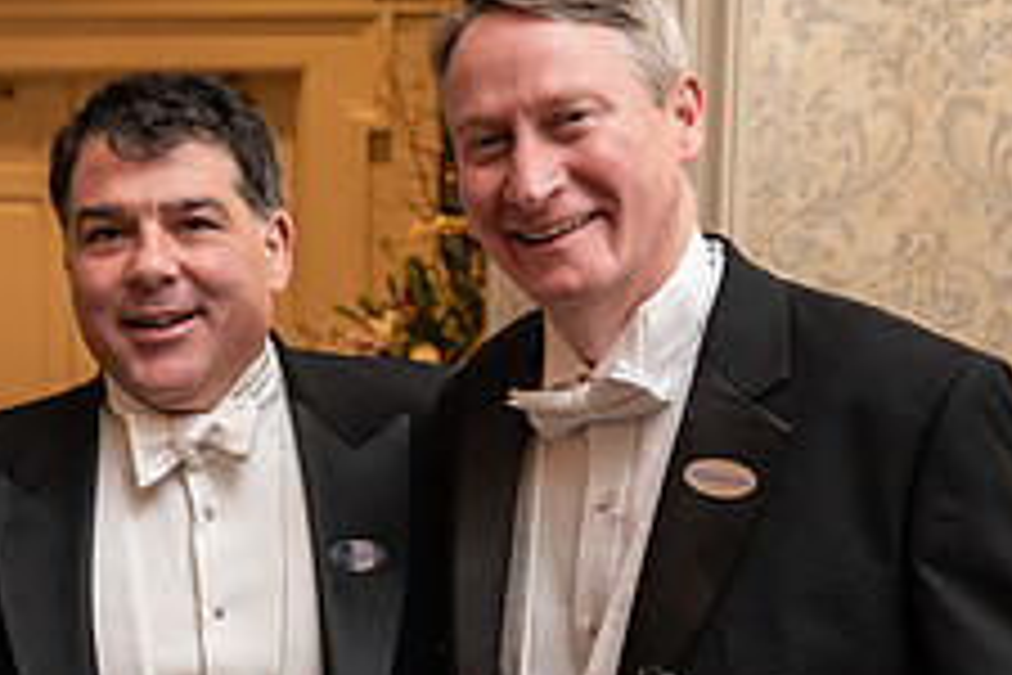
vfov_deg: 14.4
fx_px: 2614
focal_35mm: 93
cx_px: 130
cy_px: 709
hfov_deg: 21.5
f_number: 4.5
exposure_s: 1/40
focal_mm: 36
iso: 800
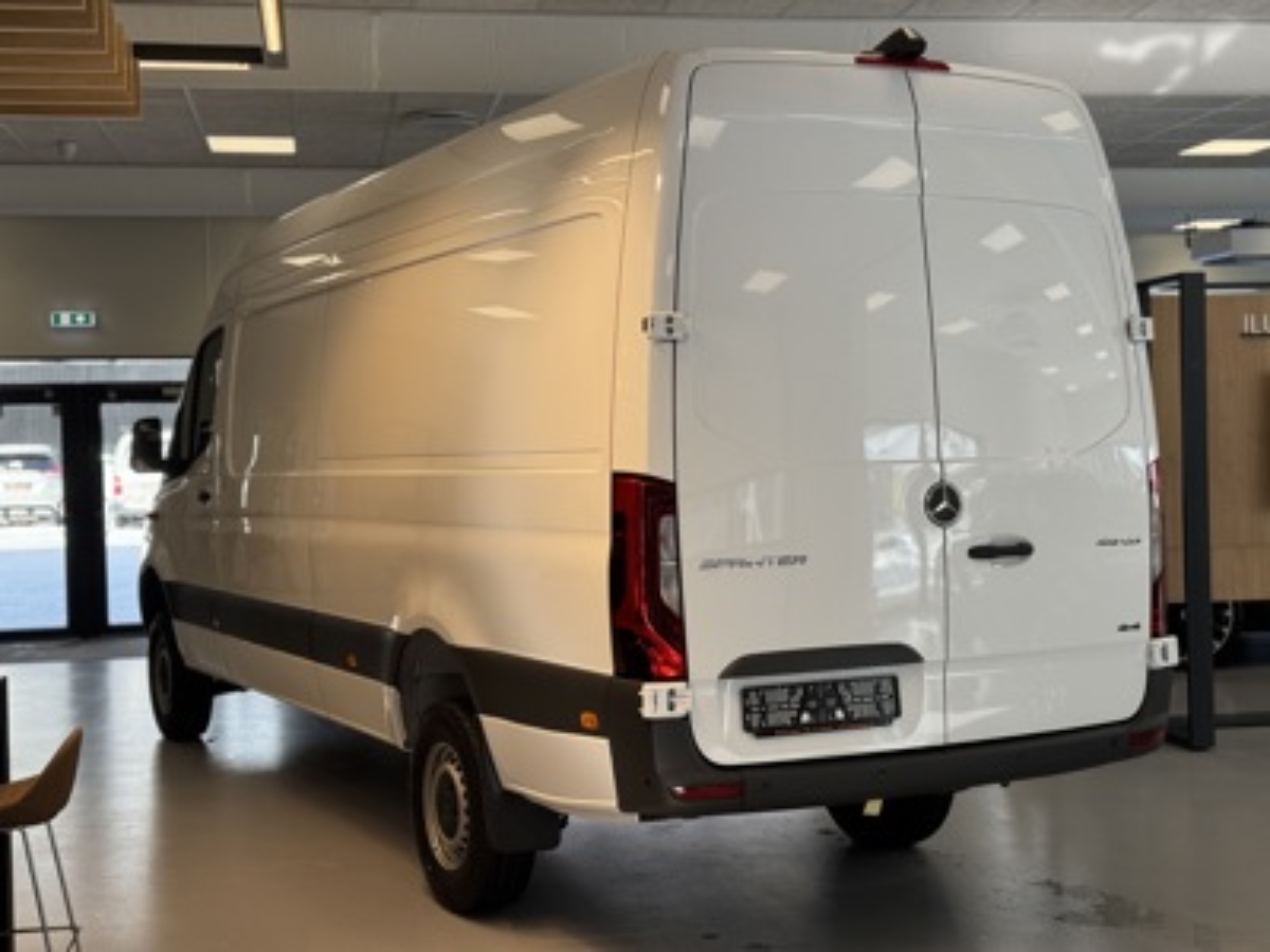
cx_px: 635
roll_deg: +1.5
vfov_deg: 30.3
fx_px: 1761
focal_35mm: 48
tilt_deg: -1.4
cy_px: 476
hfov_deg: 39.7
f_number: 1.78
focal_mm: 6.76
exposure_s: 1/474
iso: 64
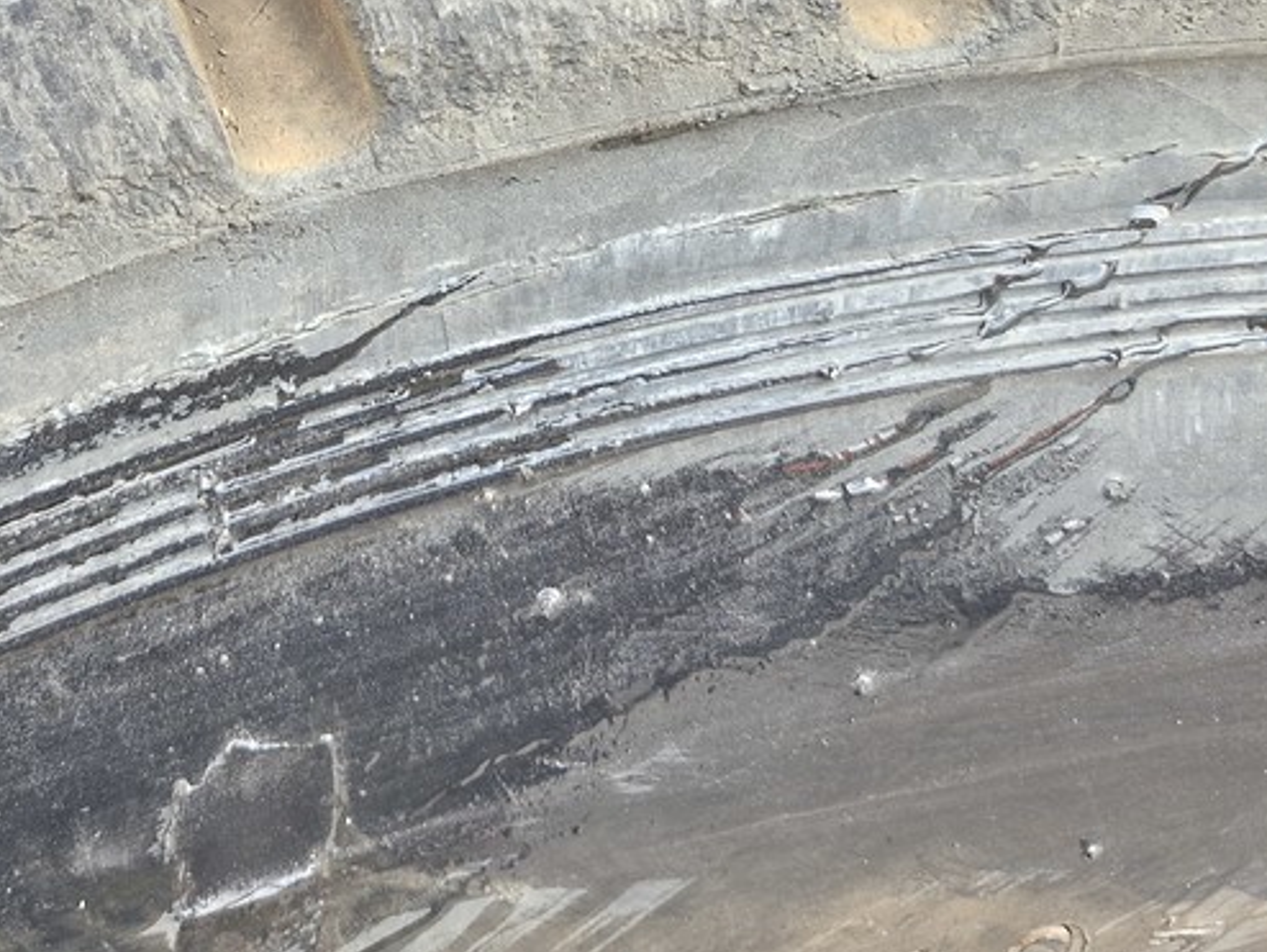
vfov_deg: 25.4
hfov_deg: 35.7
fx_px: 1941
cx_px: 386
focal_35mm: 53
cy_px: -110
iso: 125
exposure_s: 1/180
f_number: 1.8
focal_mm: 5.54
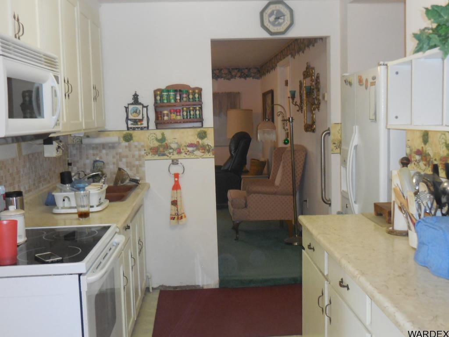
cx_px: 224
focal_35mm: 39
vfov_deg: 36.8
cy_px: 168
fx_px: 506
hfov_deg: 47.9
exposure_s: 1/30
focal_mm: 7
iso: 450
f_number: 3.9
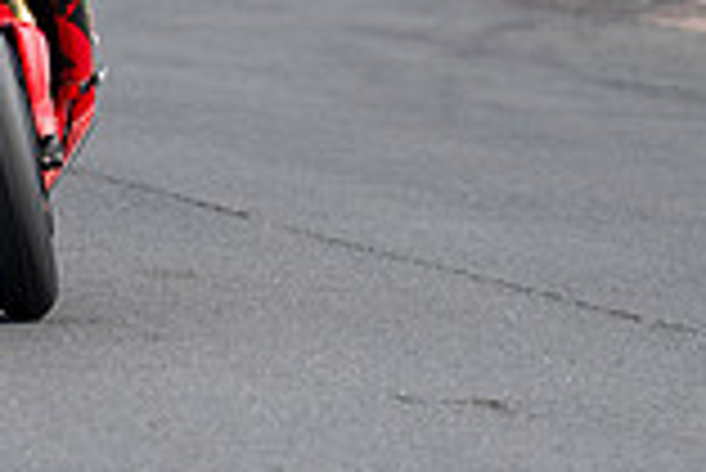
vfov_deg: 0.9
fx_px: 29070
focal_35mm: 1481
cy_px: -106
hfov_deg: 1.4
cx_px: -67
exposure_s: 1/400
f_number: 4.5
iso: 64
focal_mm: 400
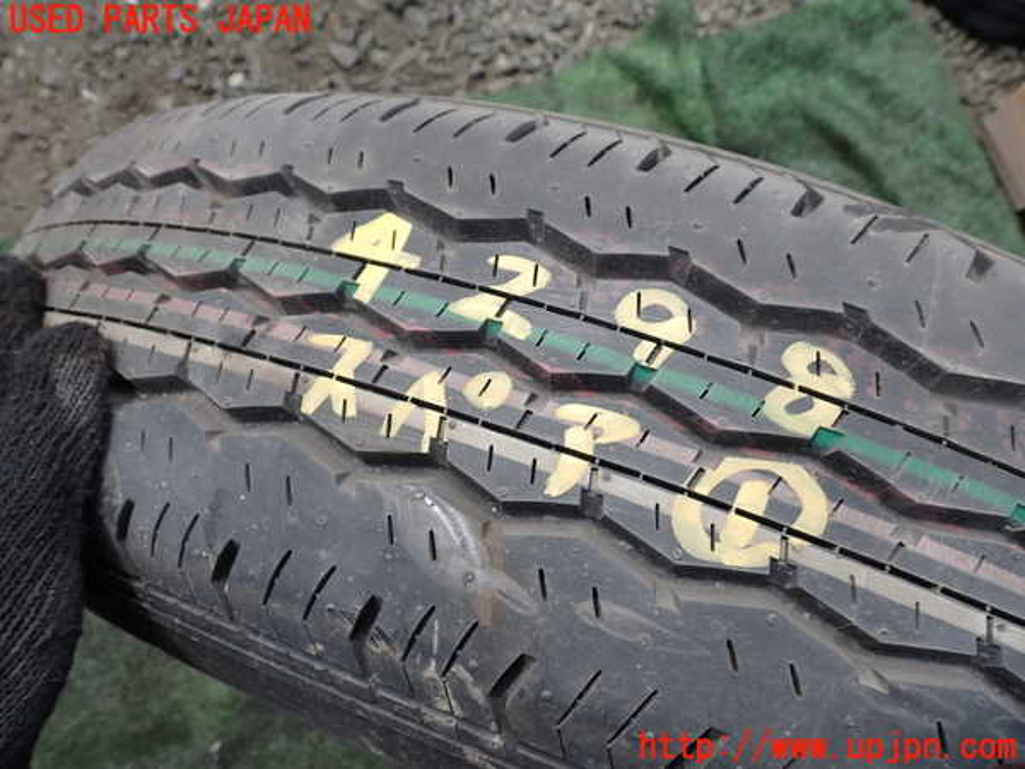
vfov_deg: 46.8
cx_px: 512
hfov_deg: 60.0
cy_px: 384
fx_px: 888
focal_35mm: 30
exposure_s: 1/400
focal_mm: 5.4
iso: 100
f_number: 3.2
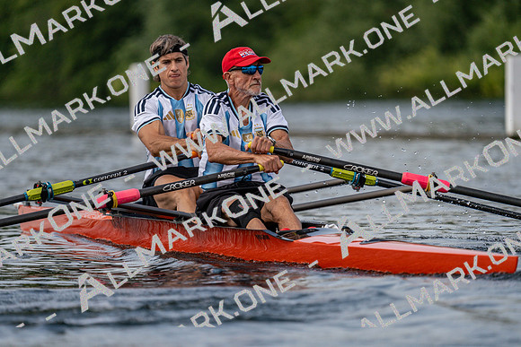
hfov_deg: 4.5
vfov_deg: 3.0
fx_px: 6601
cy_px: 174
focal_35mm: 456
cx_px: 260
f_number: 6.3
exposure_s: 1/1600
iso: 400
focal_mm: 456
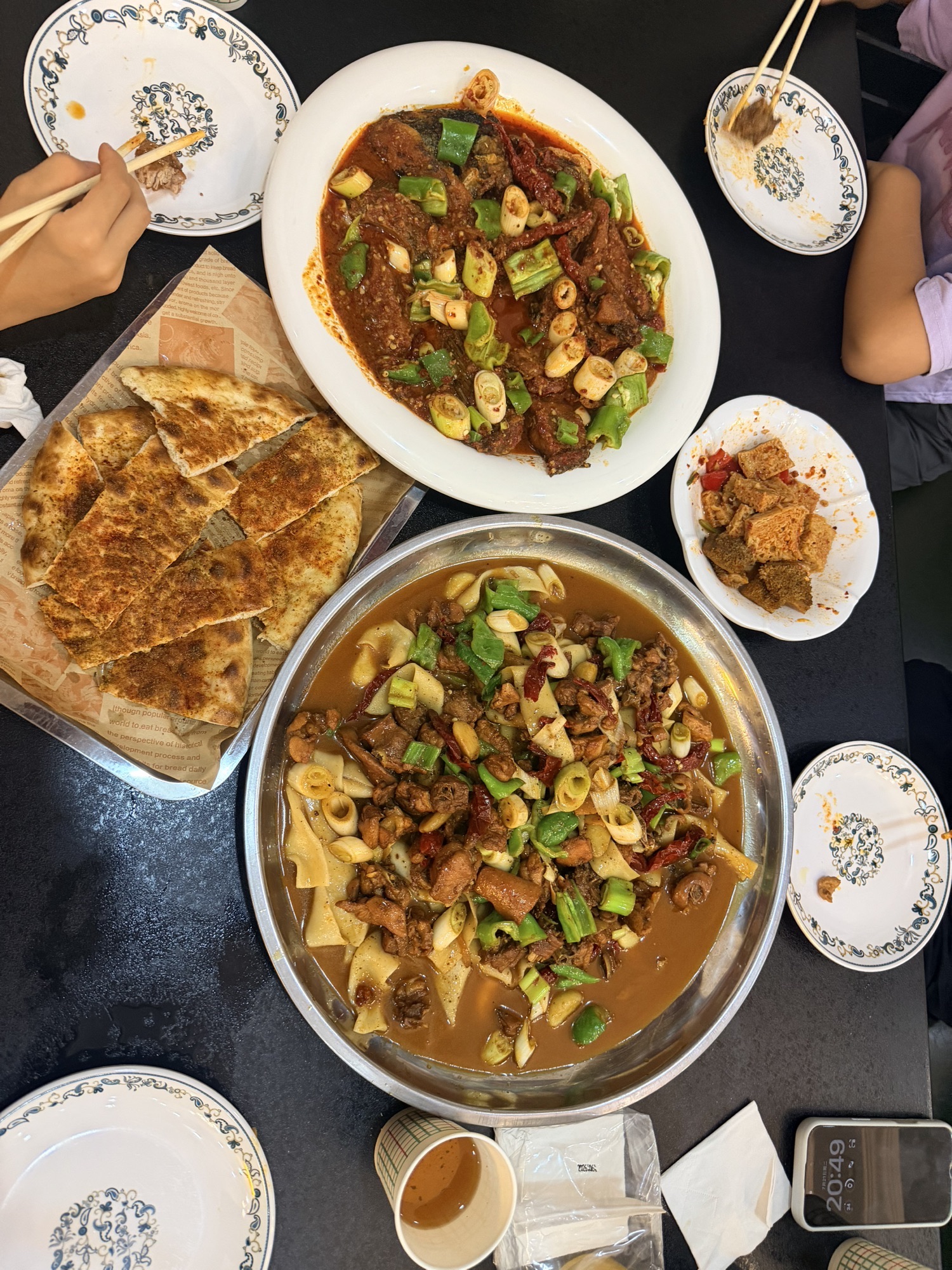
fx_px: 880
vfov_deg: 71.6
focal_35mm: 24
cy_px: 635
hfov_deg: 56.8
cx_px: 476
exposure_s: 1/50
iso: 320
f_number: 1.78
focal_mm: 6.76
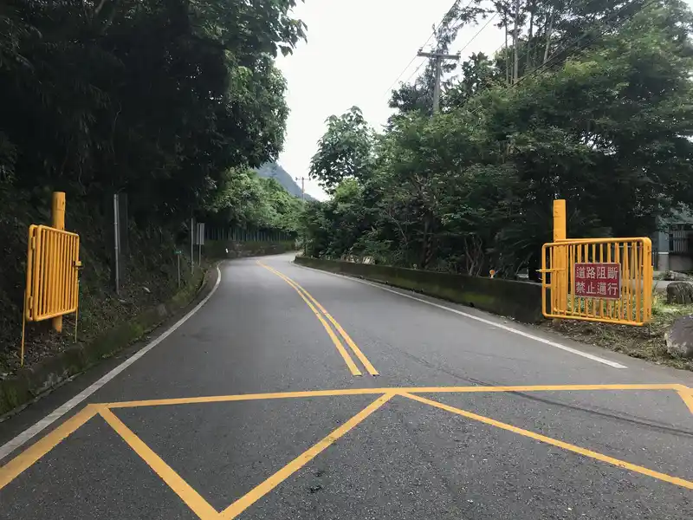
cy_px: 260
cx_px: 346
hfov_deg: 63.4
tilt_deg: +2.6
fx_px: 561
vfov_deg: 49.7
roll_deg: +1.6
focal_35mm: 28
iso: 20
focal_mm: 3.99
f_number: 1.8
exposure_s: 1/595
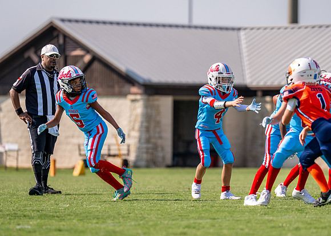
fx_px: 2972
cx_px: 218
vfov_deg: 4.6
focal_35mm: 316
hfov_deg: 6.4
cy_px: 125
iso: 125
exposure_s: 1/2000
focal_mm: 200
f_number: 2.8
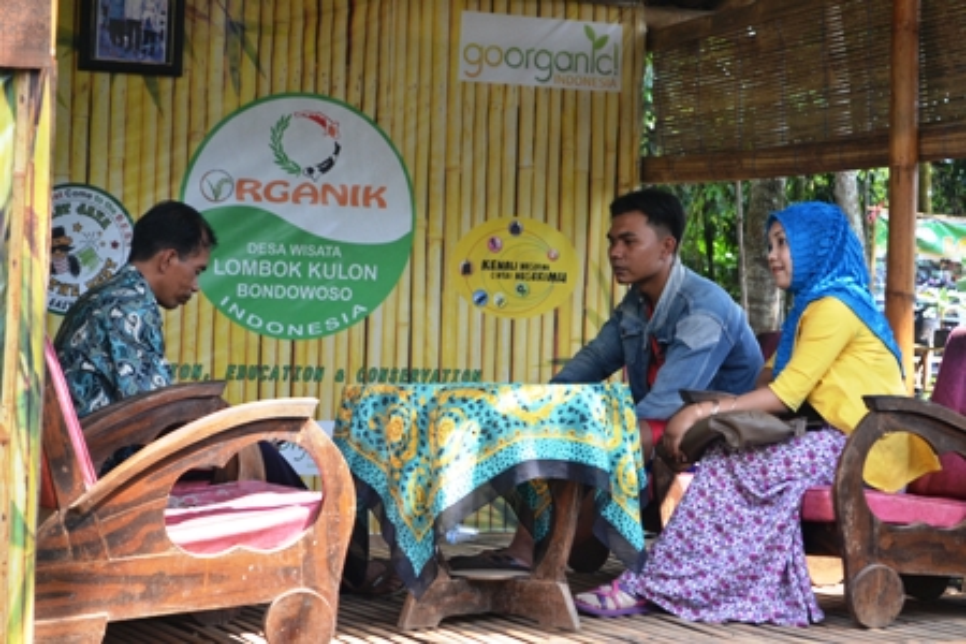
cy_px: 322
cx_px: 483
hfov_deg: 24.6
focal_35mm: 82
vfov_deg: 16.6
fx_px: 2214
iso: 360
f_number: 5.6
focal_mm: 55
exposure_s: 1/125
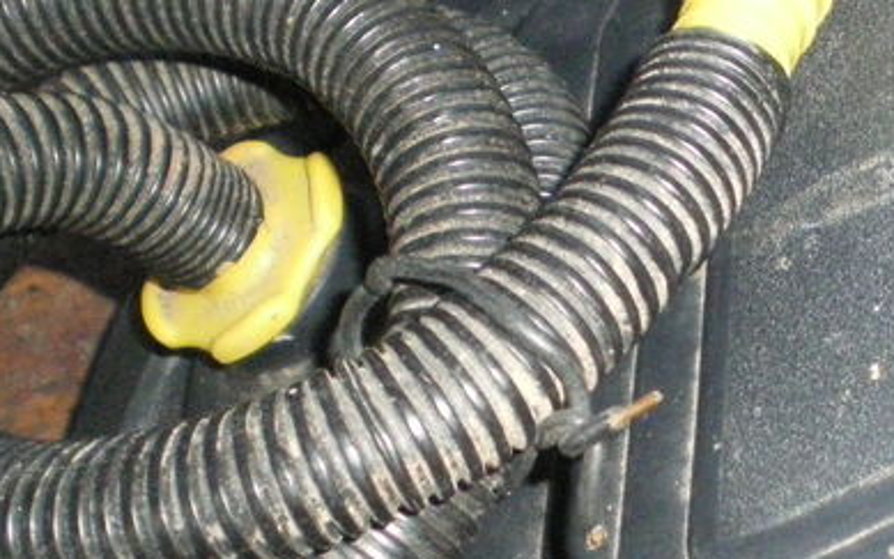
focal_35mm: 98
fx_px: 2387
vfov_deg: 13.3
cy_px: 439
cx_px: 777
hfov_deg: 20.8
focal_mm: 6.3
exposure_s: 1/50
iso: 800
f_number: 3.1
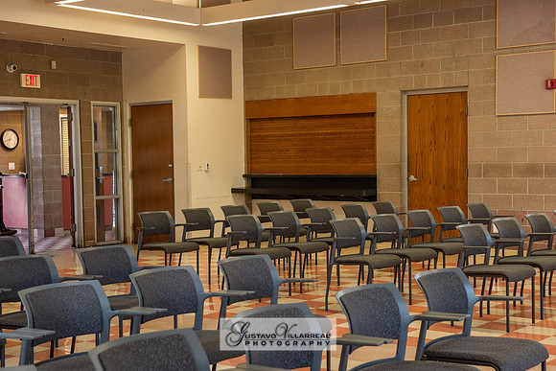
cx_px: 260
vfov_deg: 22.6
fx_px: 928
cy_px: 203
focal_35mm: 60
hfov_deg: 33.3
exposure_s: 1/100
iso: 1600
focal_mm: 55
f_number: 7.1
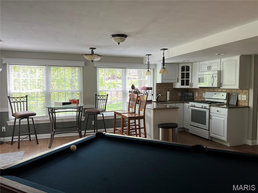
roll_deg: +0.4
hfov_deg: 67.3
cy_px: 96
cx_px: 129
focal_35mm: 26
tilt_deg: -4.2
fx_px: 194
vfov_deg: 53.1
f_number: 1.5
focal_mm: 5.7
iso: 100
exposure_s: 1/121
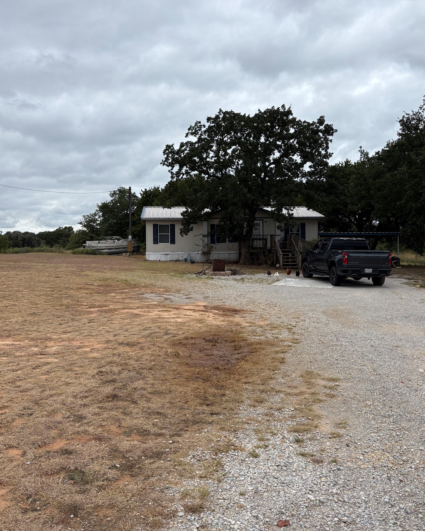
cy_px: 250
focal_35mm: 31
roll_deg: -0.7
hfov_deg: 47.1
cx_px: 217
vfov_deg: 57.2
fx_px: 488
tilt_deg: +0.2
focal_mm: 5.96
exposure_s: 1/4329
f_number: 1.6
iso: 50
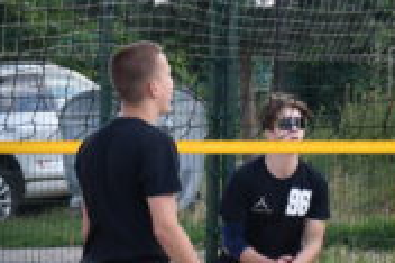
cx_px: 348
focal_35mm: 341
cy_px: -151
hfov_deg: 6.0
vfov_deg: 4.0
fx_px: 3738
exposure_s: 1/750
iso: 400
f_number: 4.8
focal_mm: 52
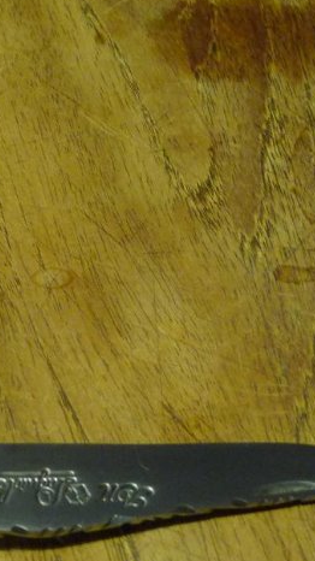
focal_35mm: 71
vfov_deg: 29.7
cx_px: 43
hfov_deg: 16.8
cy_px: 324
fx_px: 1055
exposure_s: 1/6
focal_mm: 6.3
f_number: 3.8
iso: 400
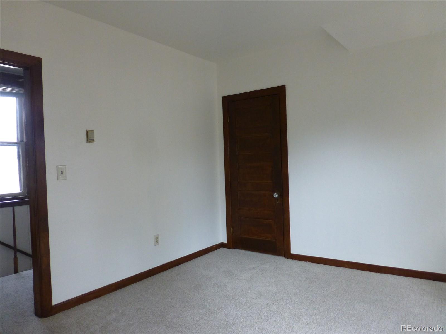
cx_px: 223
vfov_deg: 56.8
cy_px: 167
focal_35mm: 24
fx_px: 309
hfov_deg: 71.6
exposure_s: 1/60
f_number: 3.3
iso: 320
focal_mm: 4.3
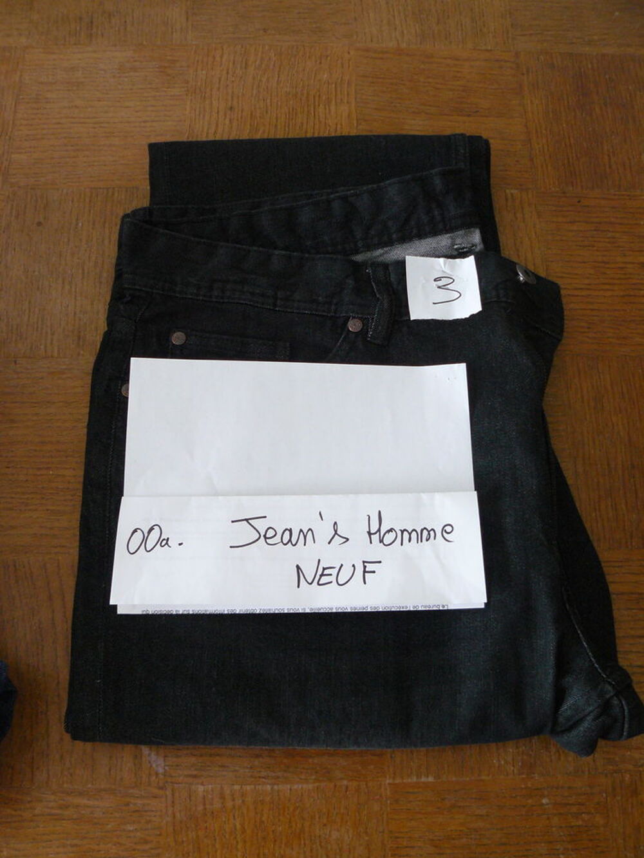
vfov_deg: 51.4
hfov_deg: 39.7
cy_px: 429
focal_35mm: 36
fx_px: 893
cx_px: 322
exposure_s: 1/15
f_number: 2.8
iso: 200
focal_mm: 6
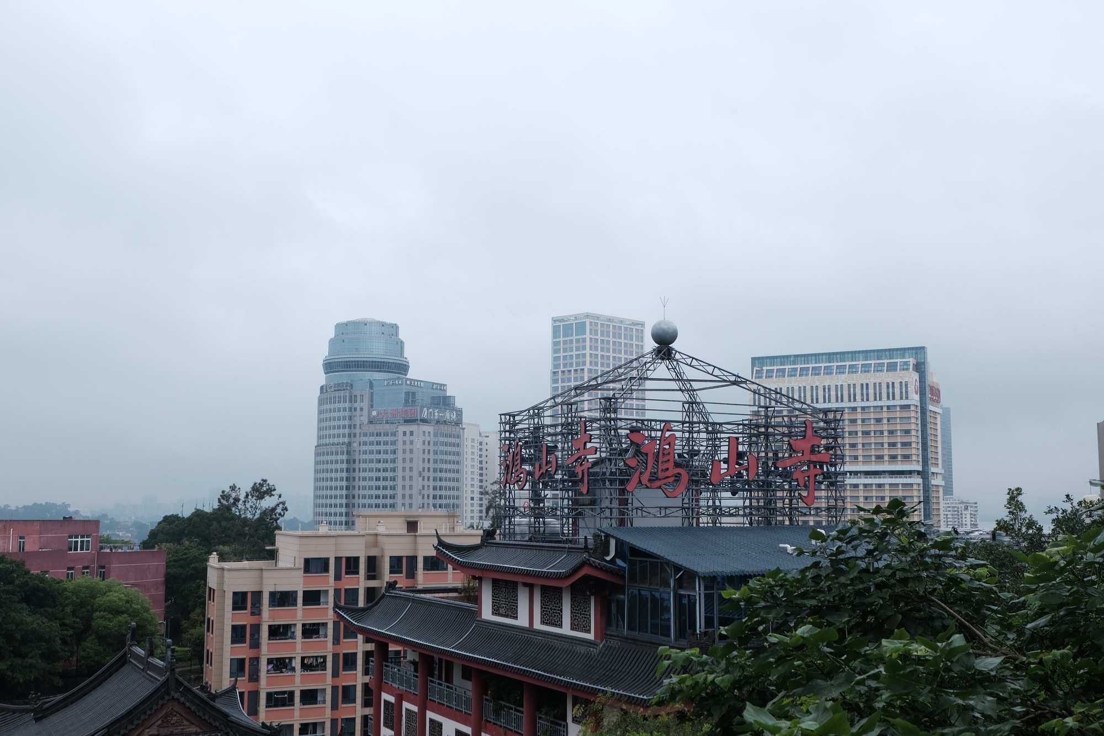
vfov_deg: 36.9
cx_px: 552
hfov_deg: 53.1
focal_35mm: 36
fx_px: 1104
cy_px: 368
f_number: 7.1
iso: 200
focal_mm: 24.3
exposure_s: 1/160
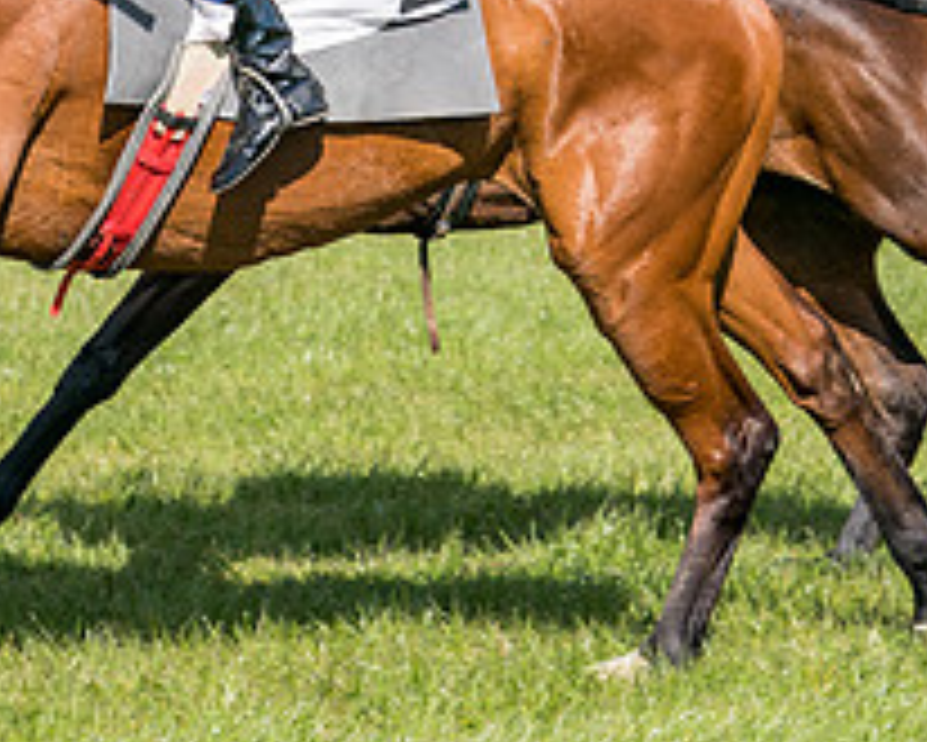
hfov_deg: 8.8
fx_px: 6011
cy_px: 52
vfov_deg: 7.0
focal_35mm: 219
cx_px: 38
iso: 400
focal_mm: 70
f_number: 5
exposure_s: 1/1600
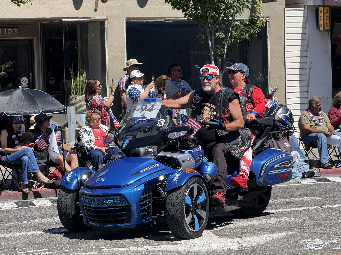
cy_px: 128
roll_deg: +1.1
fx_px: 1182
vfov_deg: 12.3
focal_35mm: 120
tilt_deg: -2.8
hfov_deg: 16.4
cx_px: 170
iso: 64
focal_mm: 15.66
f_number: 2.8
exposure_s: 1/1033
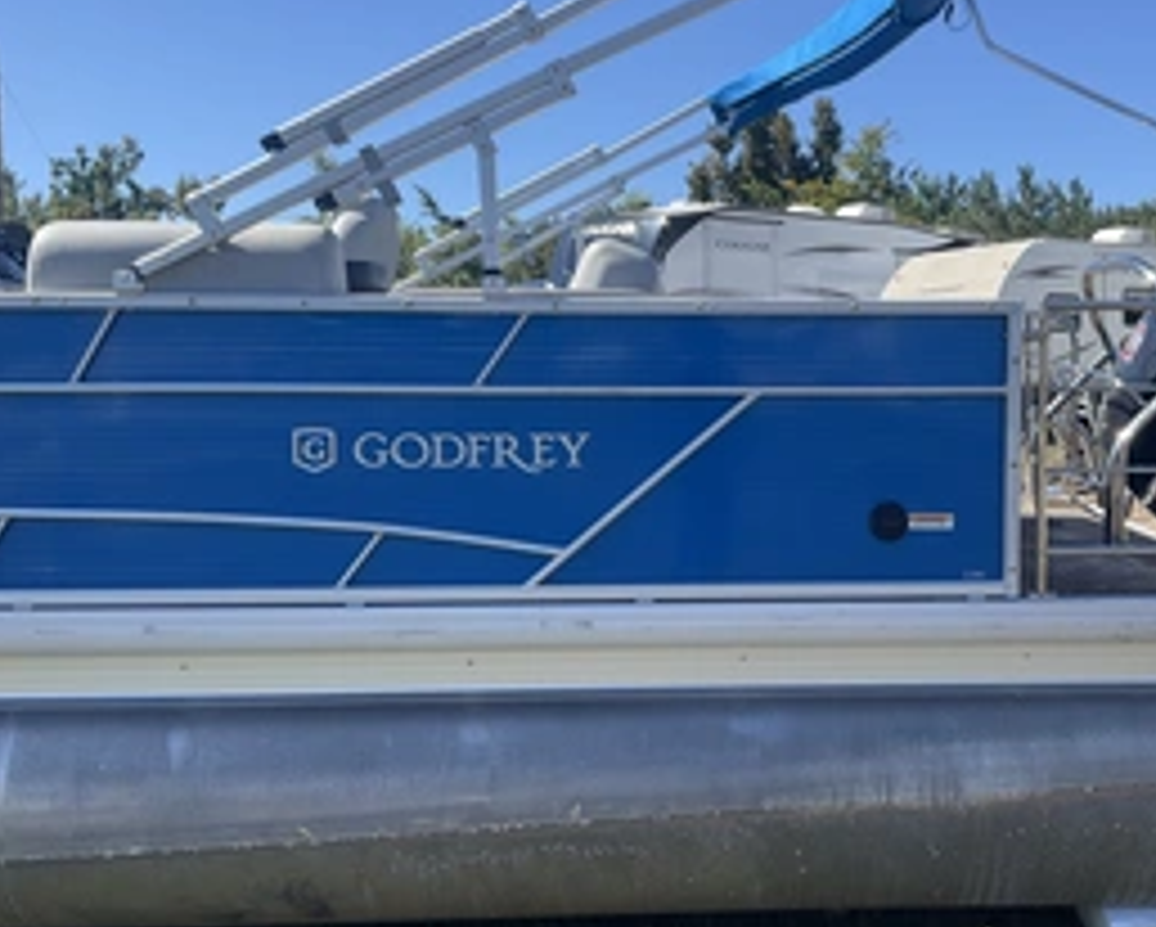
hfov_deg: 41.4
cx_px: 778
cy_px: 486
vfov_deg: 34.2
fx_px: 1507
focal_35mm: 44
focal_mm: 3
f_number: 1.8
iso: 25
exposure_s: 1/1015
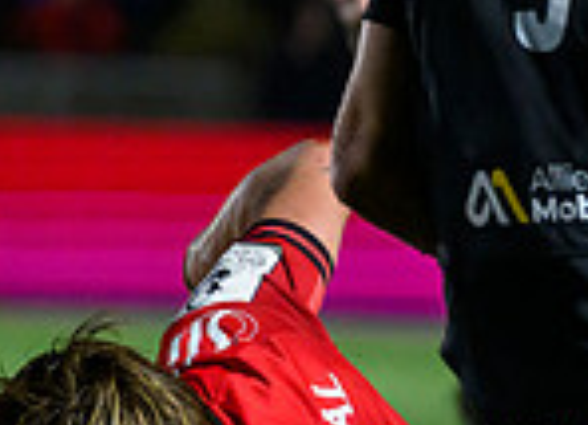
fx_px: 14823
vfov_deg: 1.6
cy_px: 407
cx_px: 1280
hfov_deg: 2.3
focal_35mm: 884
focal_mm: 200
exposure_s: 1/1600
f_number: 3.5
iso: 5000
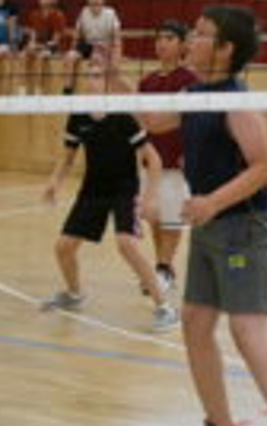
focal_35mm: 158
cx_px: -229
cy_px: 86
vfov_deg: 13.2
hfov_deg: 8.0
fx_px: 1836
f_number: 4.1
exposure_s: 1/125
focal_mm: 9
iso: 800
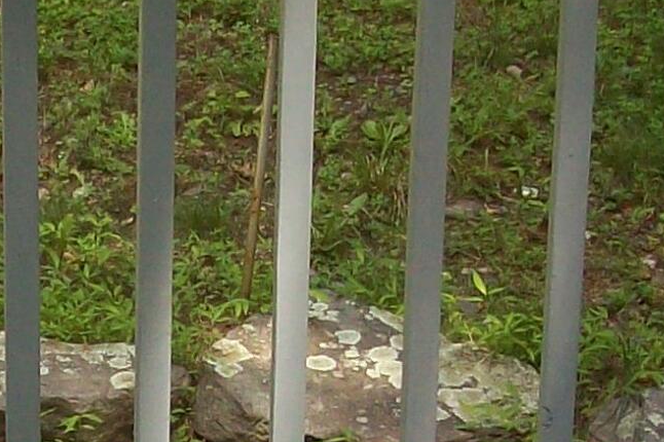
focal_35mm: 174
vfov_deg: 7.8
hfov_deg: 11.7
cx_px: 39
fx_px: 3208
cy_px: 637
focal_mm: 6
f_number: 2.7
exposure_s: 1/147
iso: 80
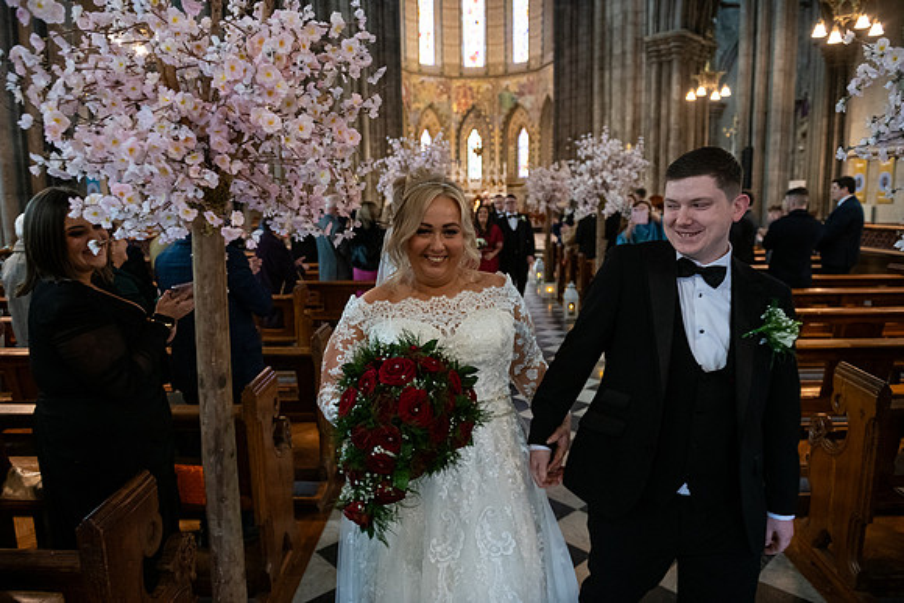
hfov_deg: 73.7
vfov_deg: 53.2
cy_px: 302
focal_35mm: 24
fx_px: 603
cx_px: 452
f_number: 3.5
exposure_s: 1/160
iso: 1250
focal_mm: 24
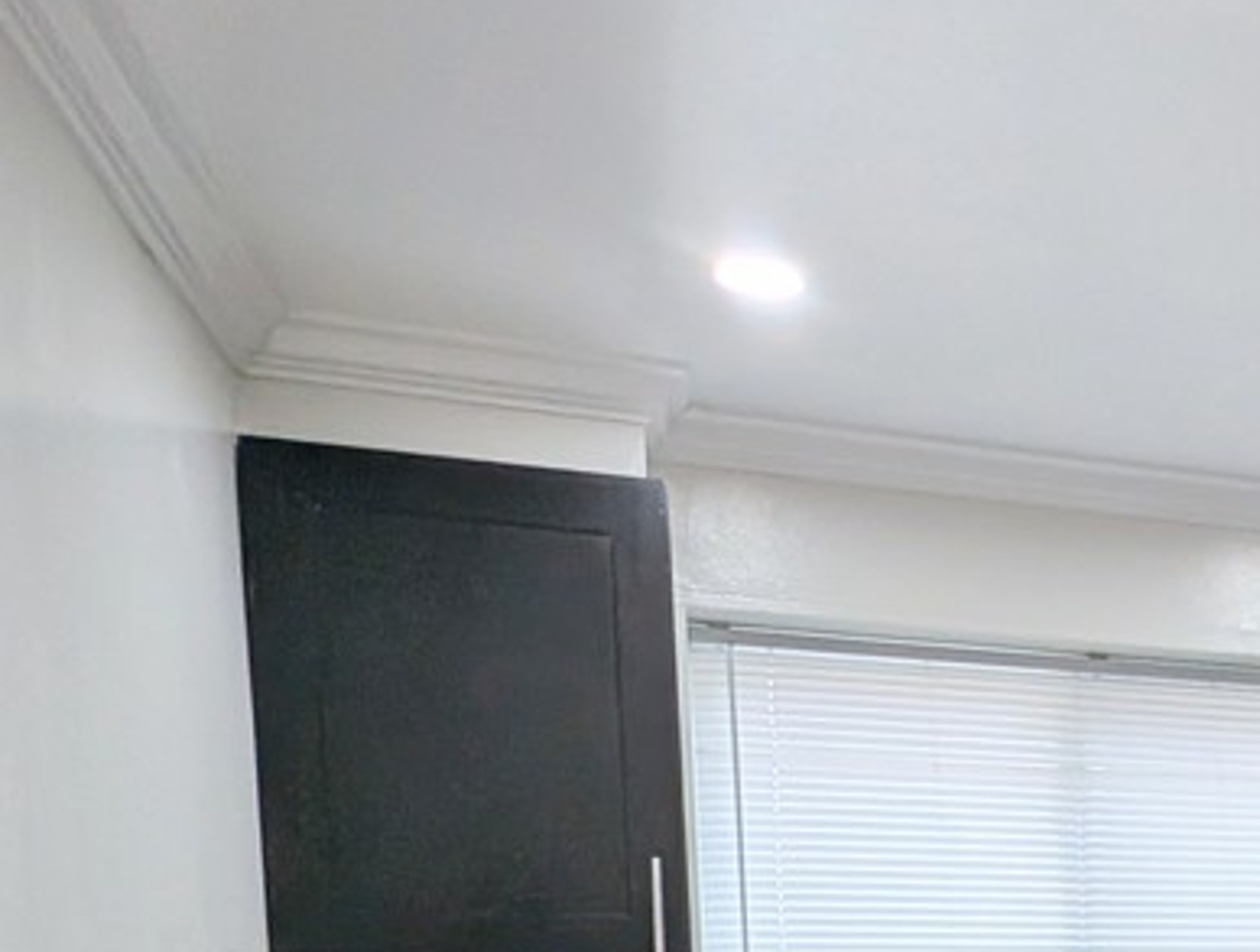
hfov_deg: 28.6
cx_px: 1802
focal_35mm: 48
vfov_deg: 26.7
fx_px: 1752
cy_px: 1163
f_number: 2.2
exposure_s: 1/120
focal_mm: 1.95
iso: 177
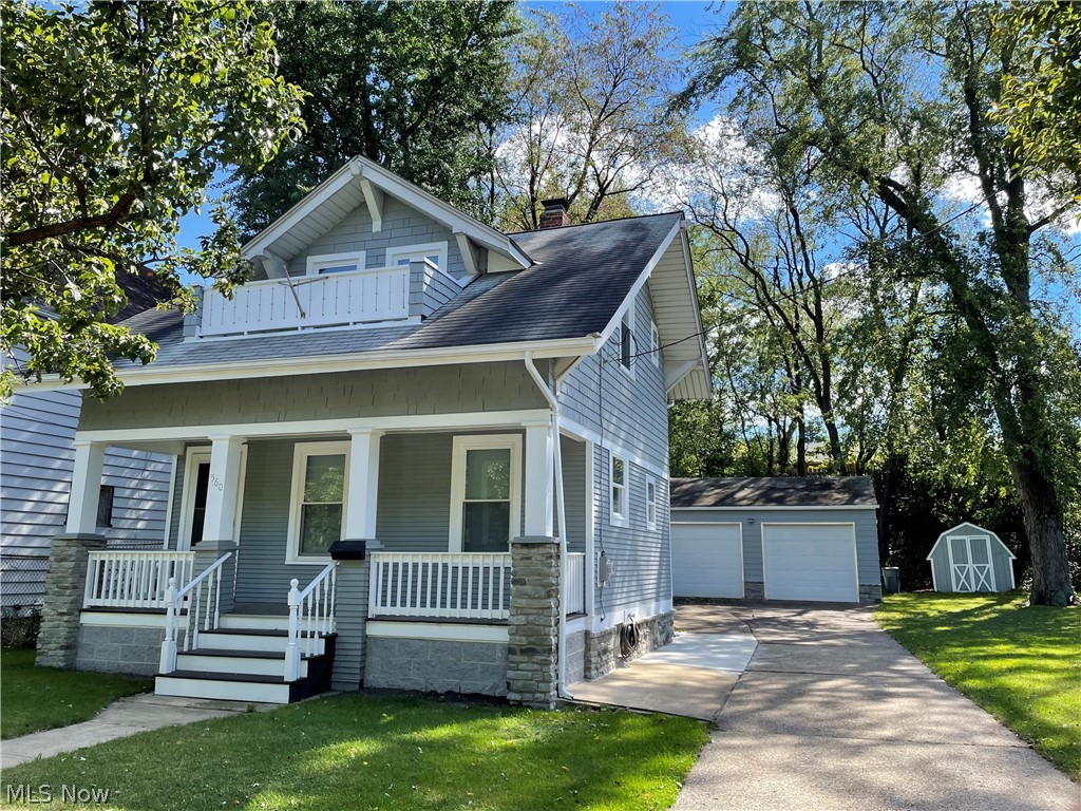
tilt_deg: +10.6
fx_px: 812
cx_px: 540
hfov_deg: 67.3
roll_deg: -0.6
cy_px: 406
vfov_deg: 53.1
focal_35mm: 26
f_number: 1.6
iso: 32
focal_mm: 4.2
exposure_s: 1/1024
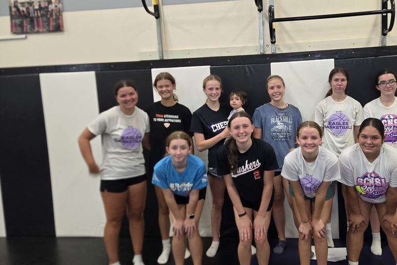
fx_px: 353
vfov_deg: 41.1
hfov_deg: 57.6
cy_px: 124
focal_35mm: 32
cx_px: 261
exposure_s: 1/30
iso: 100
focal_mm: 5.4
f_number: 1.8
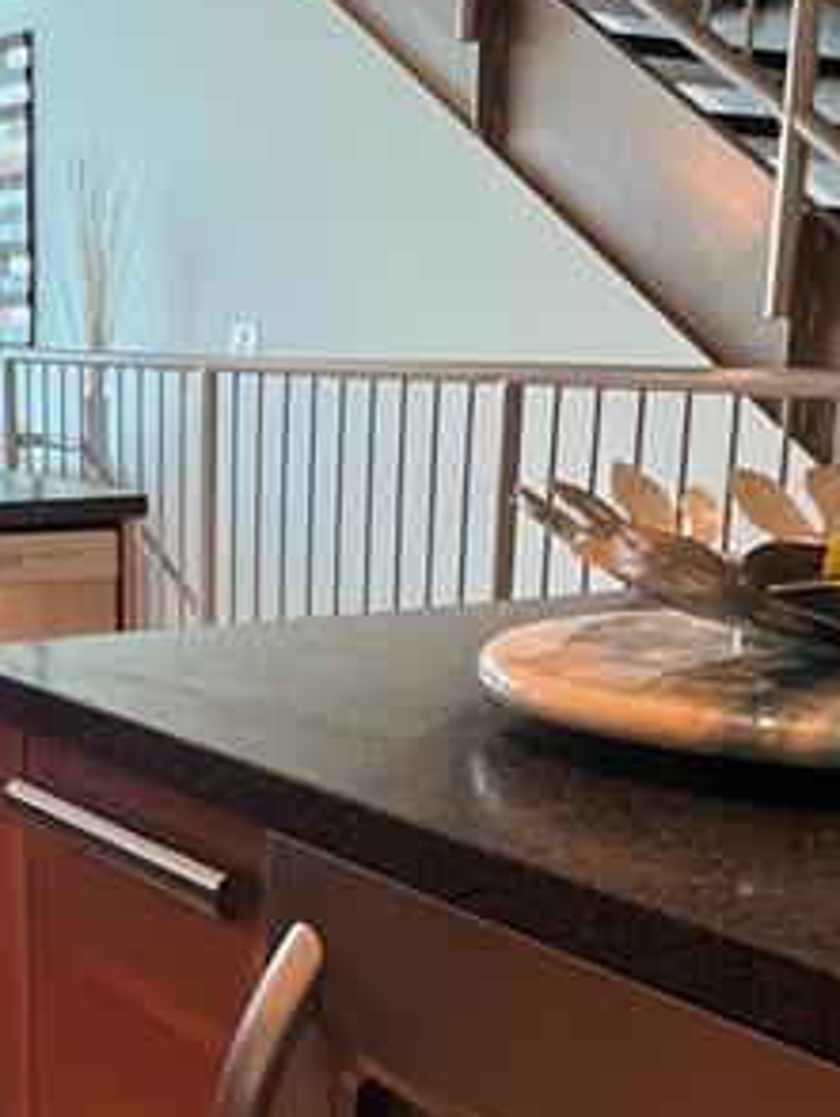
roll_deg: -0.4
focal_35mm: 53
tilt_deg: -15.6
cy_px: 859
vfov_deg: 35.2
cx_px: 213
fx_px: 1712
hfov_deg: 27.2
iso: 160
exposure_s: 1/60
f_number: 1.8
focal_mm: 1.57
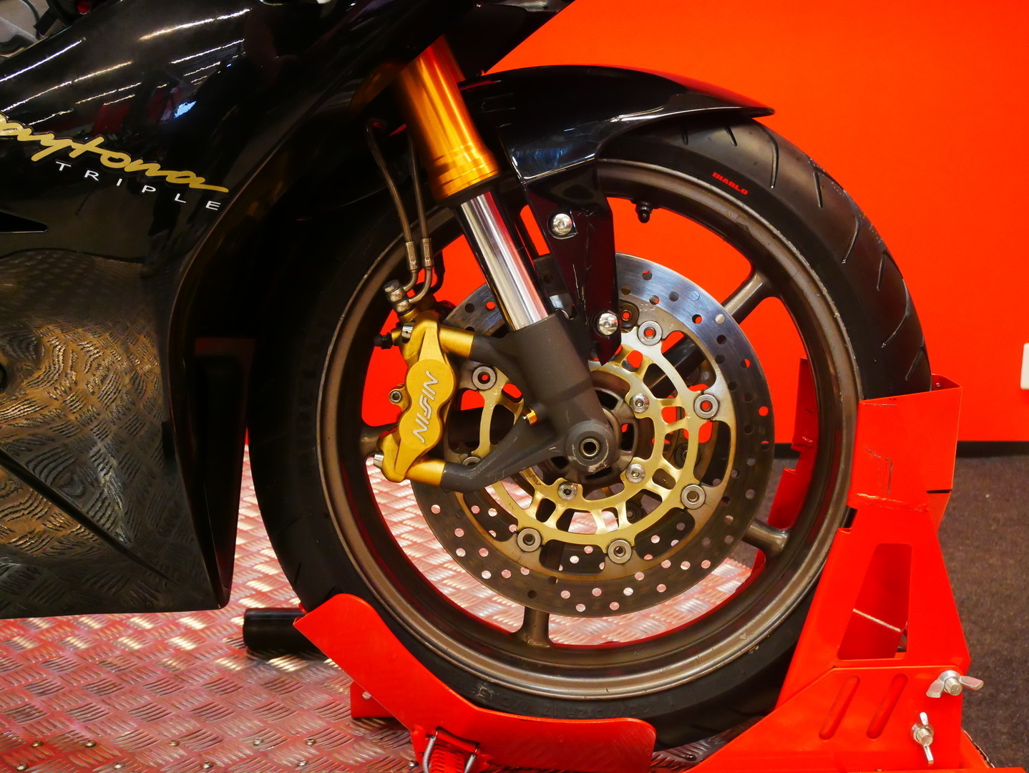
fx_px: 1368
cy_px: 386
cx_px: 514
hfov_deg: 41.2
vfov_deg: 31.5
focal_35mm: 46
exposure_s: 1/125
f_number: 4.9
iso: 3200
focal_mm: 23
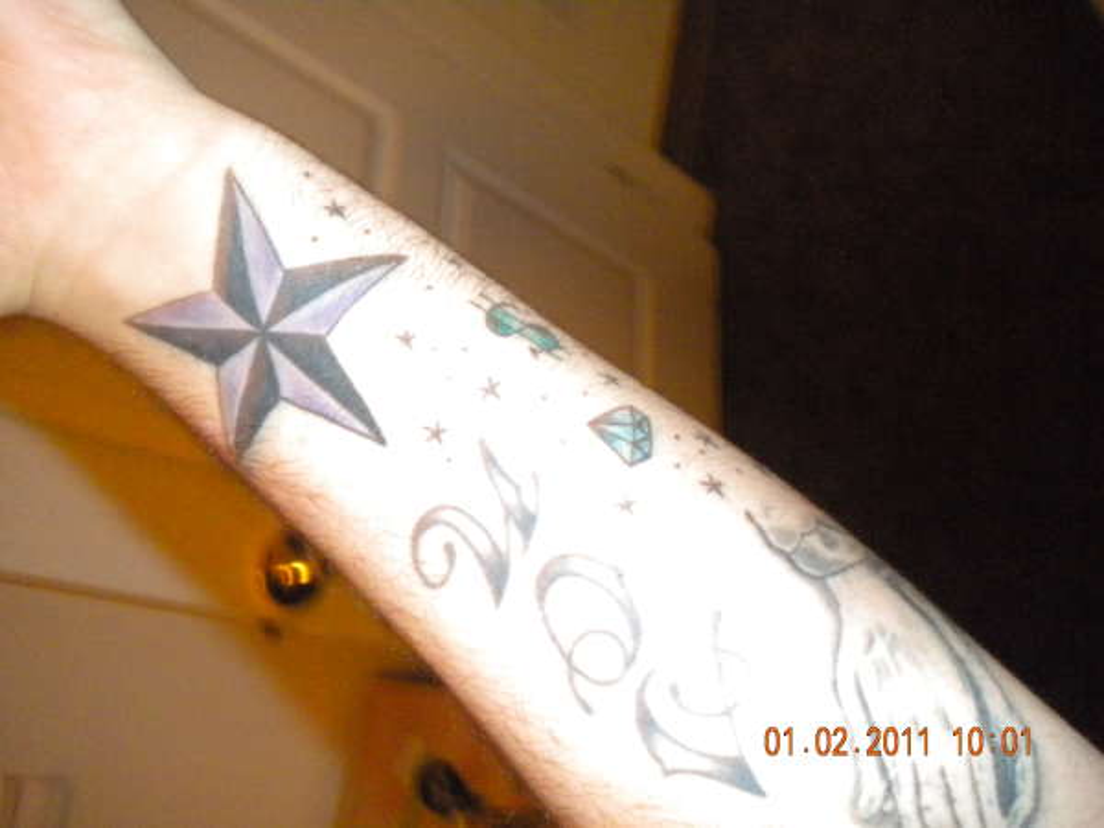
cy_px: 414
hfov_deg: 52.6
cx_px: 552
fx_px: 1116
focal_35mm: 35
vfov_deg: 40.7
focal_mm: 6.3
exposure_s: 1/30
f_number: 3.1
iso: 800
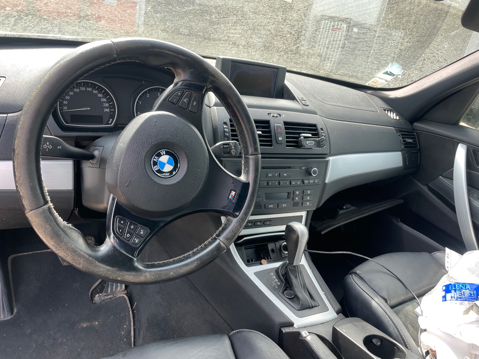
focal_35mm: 26
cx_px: 240
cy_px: 180
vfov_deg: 53.1
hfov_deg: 67.3
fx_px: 360
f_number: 1.6
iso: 32
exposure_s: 1/147
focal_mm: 4.2
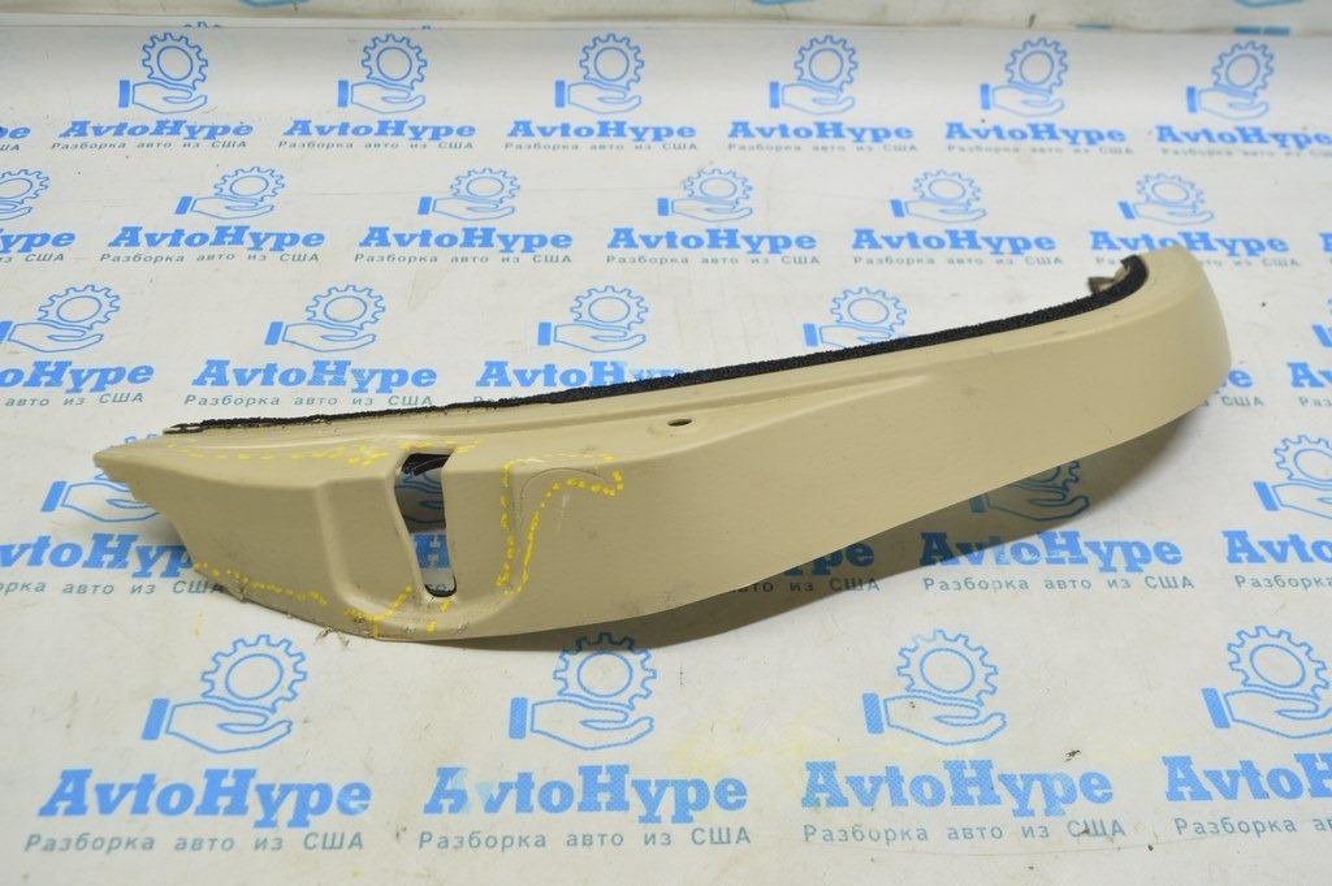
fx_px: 1275
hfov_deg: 55.1
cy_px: 443
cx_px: 666
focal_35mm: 34
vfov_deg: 38.3
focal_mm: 23
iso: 400
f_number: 5.6
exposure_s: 1/20
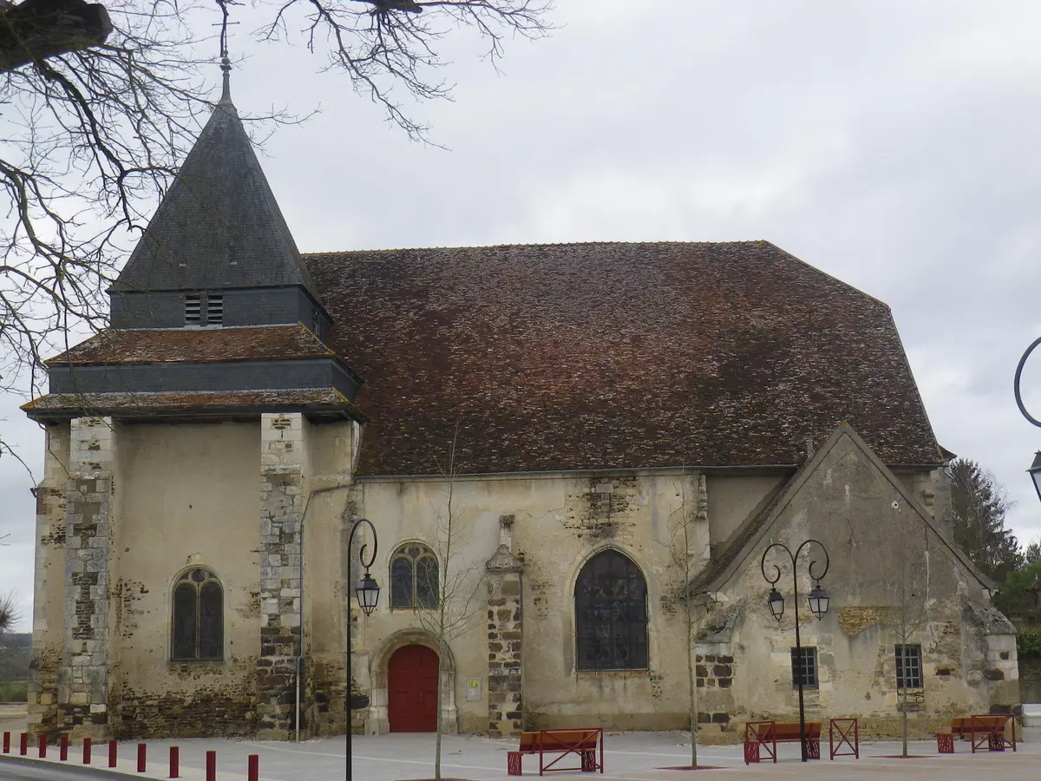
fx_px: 1474
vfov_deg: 29.7
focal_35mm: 49
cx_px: 520
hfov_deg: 38.9
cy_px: 390
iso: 80
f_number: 4.2
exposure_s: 1/250
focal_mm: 8.7
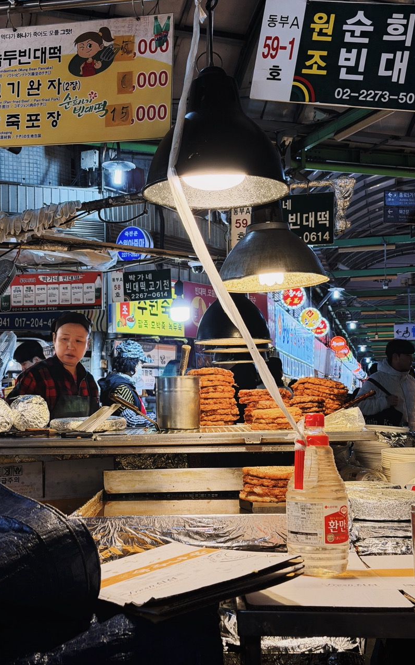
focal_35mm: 51
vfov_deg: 39.6
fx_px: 923
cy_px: 333
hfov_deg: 25.3
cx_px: 171
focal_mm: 6.76
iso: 125
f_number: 1.78
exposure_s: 1/127
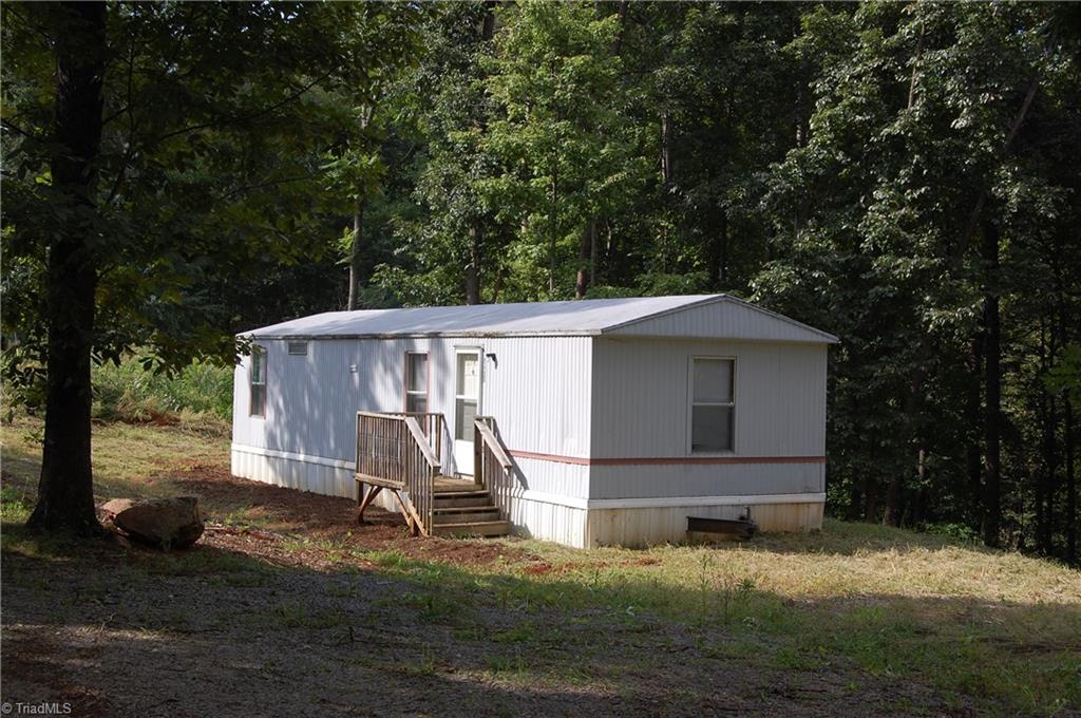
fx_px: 1529
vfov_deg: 26.4
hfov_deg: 38.9
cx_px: 540
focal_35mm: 51
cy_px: 359
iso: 280
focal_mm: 34
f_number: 10
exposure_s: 1/250
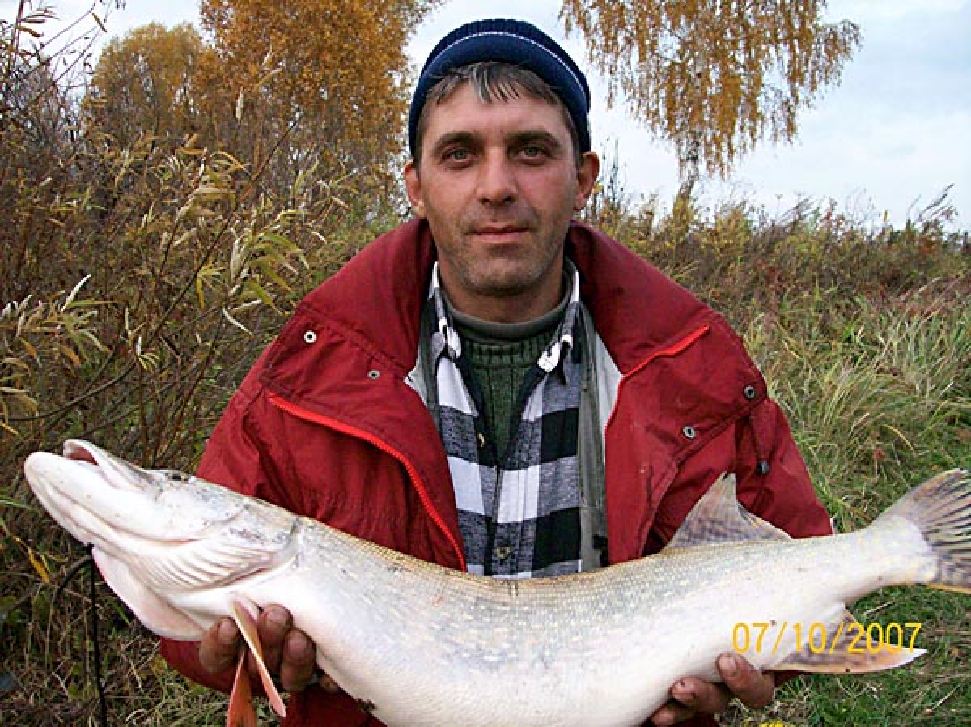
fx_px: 1009
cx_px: 486
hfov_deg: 51.4
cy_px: 364
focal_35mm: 36
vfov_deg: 39.6
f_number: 2.7
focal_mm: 6
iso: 160
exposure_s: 1/308
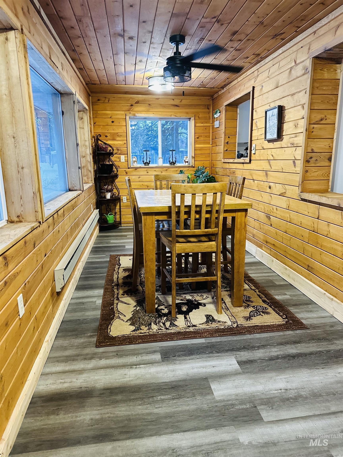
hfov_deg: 56.8
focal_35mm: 24
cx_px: 172
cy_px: 228
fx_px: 317
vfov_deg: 71.6
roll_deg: -0.6
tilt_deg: -12.4
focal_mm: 6.86
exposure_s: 1/60
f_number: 1.78
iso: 640
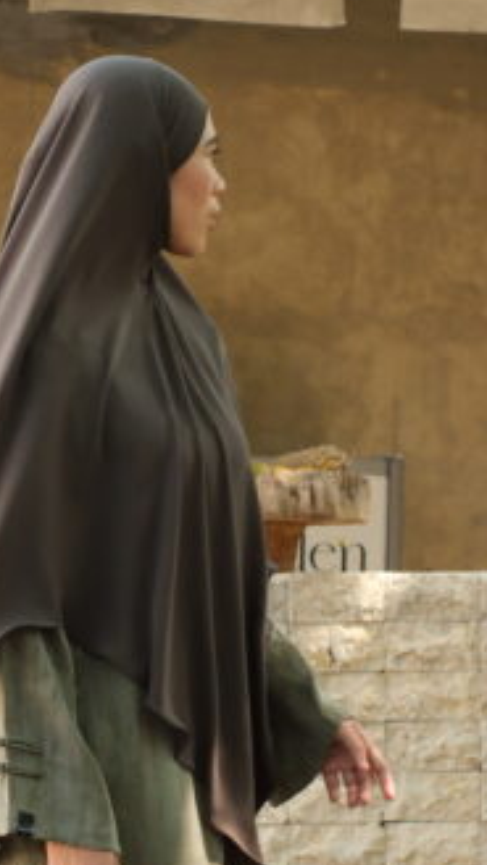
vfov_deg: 14.1
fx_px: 3490
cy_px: 552
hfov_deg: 8.0
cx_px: 58
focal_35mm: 152
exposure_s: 1/250
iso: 640
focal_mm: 35
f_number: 5
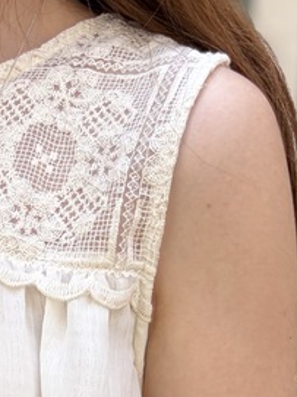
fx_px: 1099
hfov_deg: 14.7
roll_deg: -1.1
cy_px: 659
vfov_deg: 17.5
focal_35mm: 96
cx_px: -94
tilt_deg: -9.2
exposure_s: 1/641
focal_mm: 5.96
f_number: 1.6
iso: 50
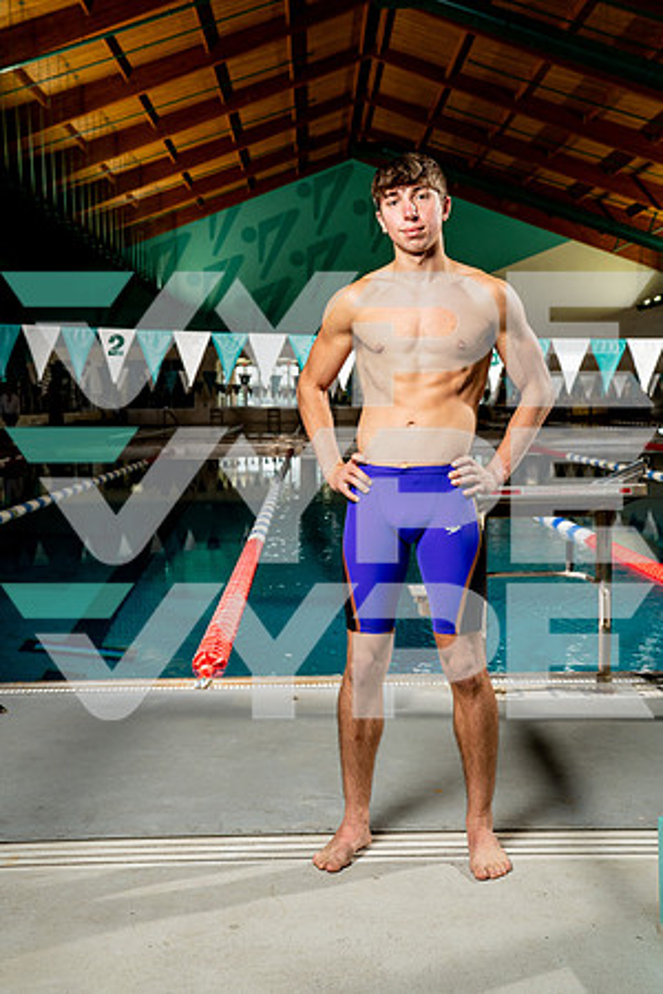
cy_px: 497
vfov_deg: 45.4
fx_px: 1188
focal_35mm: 43
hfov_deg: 31.2
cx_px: 332
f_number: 6.3
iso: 640
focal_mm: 43
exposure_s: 1/250
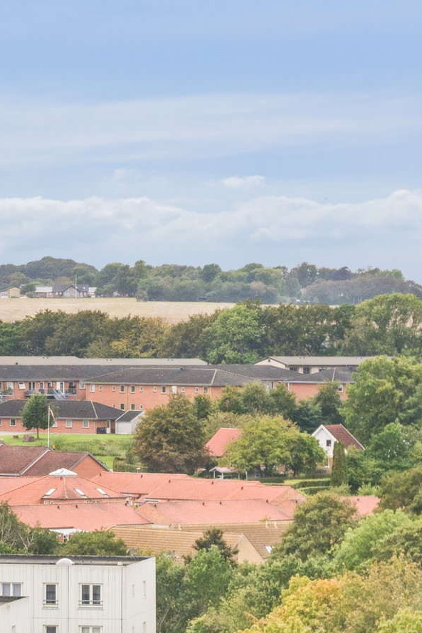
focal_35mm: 228
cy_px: 365
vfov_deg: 9.0
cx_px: -226
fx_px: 4002
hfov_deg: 6.0
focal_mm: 45
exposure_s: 1/400
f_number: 5.6
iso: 200
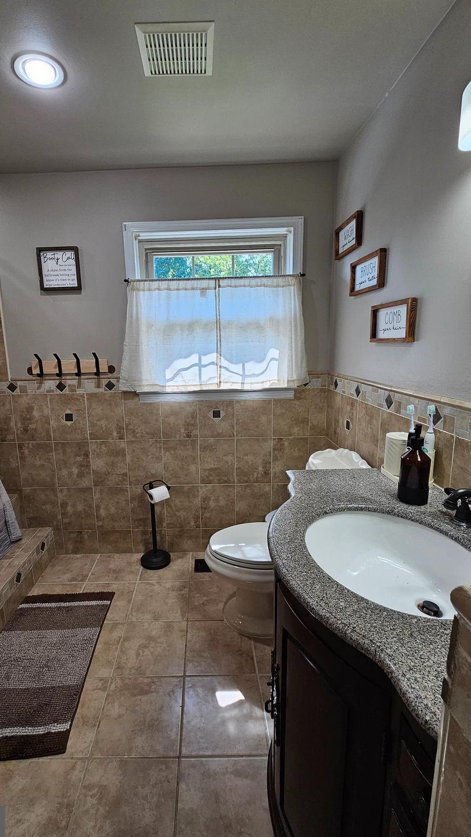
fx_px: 333
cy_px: 410
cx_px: 193
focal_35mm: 15
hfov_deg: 70.0
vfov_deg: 103.0
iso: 80
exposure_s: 1/120
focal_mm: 2.2
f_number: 2.2
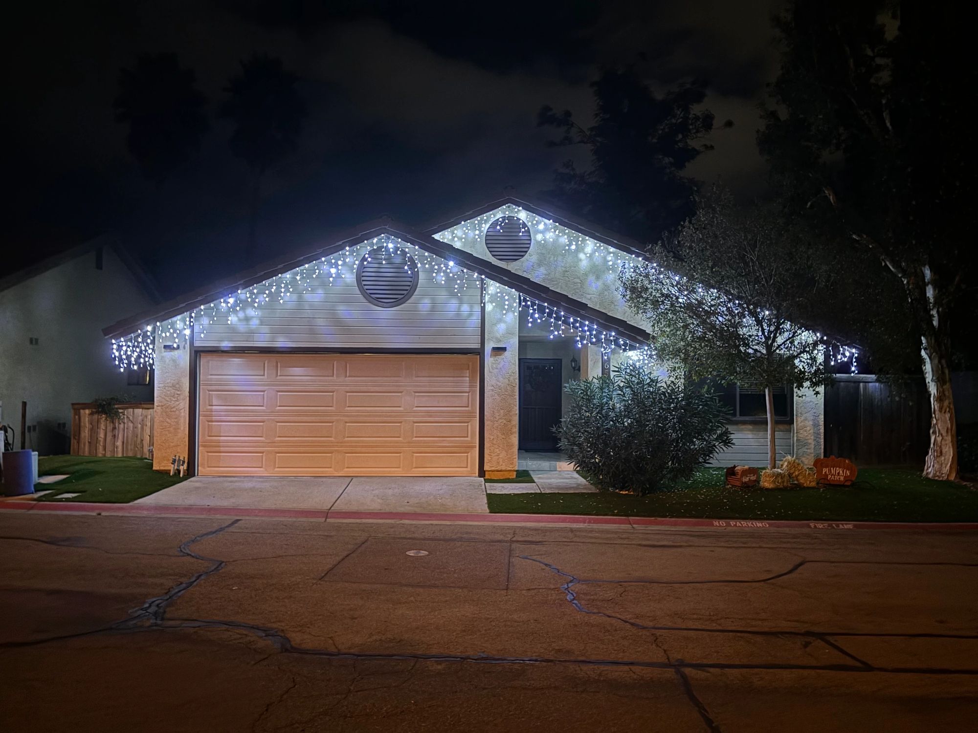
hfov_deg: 67.3
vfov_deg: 53.1
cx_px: 489
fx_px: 735
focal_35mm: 26
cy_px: 366
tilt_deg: +2.1
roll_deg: -0.1
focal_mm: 5.96
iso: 800
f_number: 1.6
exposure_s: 1/9
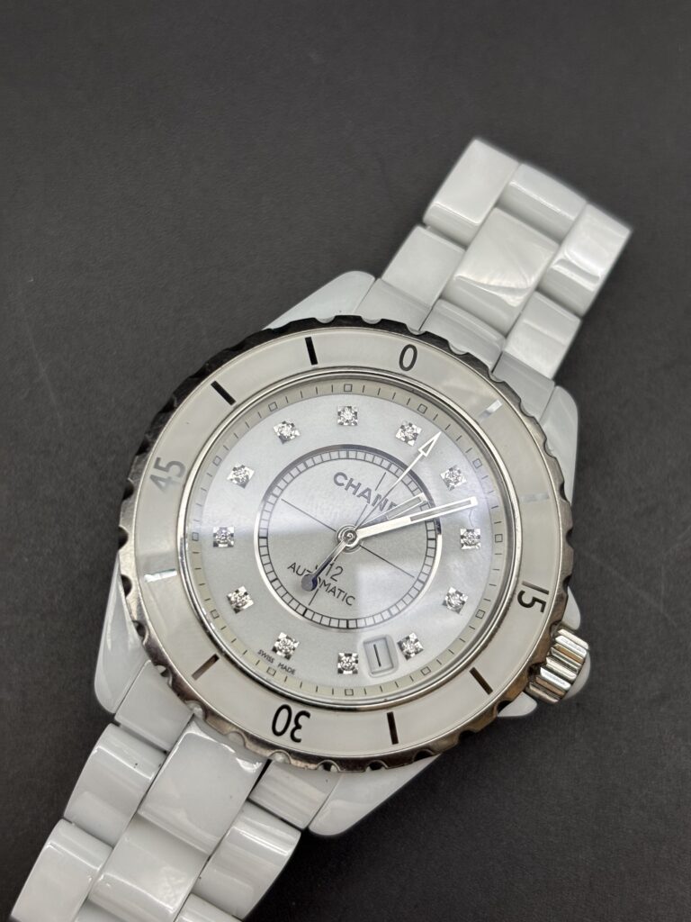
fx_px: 1384
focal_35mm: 52
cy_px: 461
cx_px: 346
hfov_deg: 28.0
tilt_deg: -77.7
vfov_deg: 36.8
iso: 50
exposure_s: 1/101
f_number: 1.6
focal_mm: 5.96
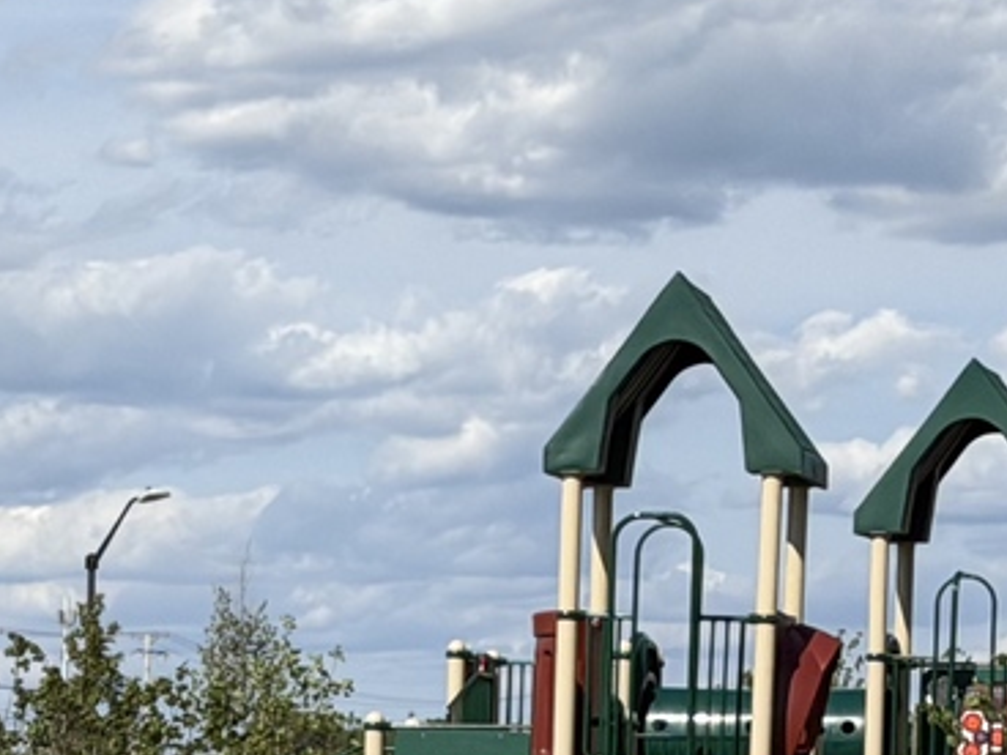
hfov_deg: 10.4
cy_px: 1130
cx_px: 16
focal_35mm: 188
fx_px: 5469
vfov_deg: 7.8
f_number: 1.78
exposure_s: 1/7874
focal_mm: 6.76
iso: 64
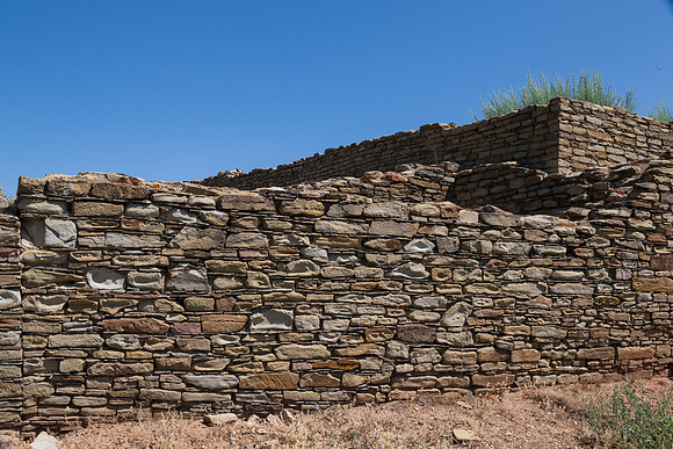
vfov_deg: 36.9
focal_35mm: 36
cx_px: 336
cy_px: 224
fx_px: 673
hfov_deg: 53.1
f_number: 14
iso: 800
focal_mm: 36
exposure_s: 1/500
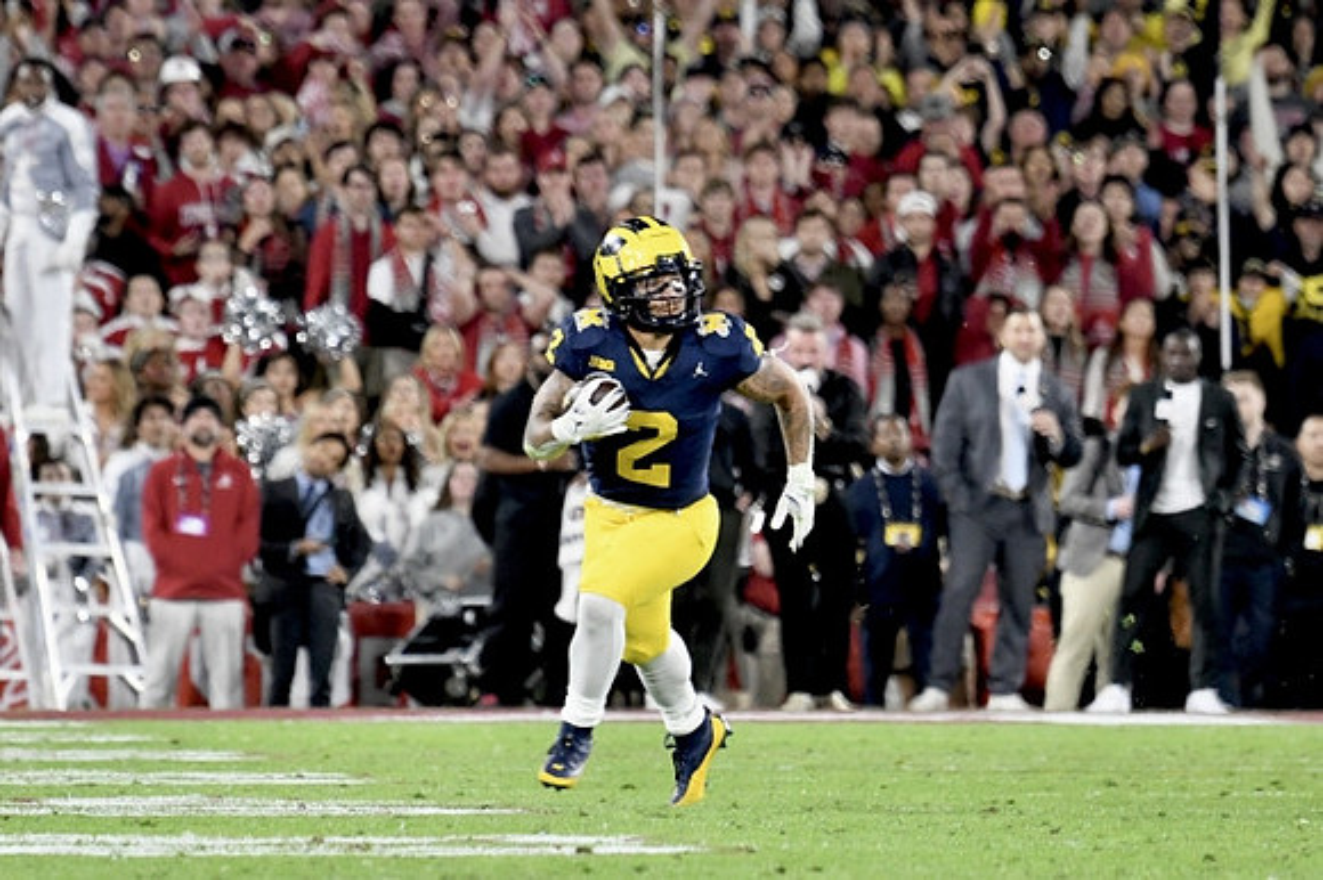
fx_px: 18731
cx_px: 662
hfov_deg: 4.0
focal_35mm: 510
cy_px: 440
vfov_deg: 2.7
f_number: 5.6
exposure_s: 1/640
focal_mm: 340
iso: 5000
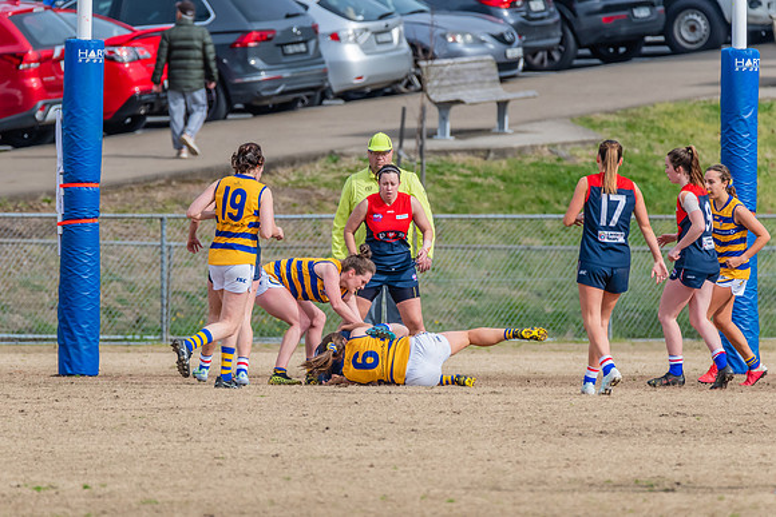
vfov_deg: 1.6
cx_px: 353
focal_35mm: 834
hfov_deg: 2.5
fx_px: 17987
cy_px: 299
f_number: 8
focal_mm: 600
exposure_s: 1/2000
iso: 800
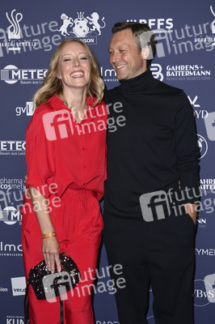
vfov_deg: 30.5
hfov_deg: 20.6
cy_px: 162
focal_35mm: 66
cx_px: 108
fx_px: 592
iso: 320
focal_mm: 66
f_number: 5.6
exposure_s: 1/250
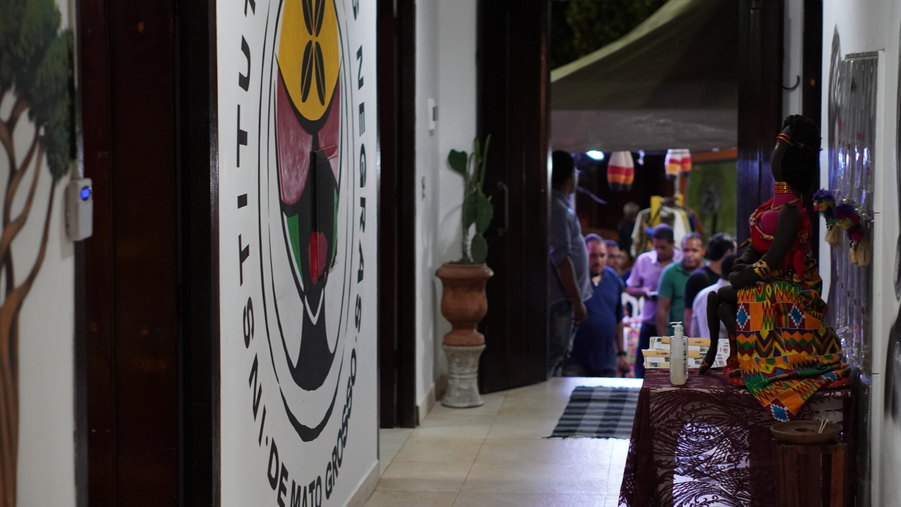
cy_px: 230
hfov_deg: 26.9
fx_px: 1887
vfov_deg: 15.3
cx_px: 452
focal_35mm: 79
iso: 1600
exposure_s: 1/160
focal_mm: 50
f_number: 2
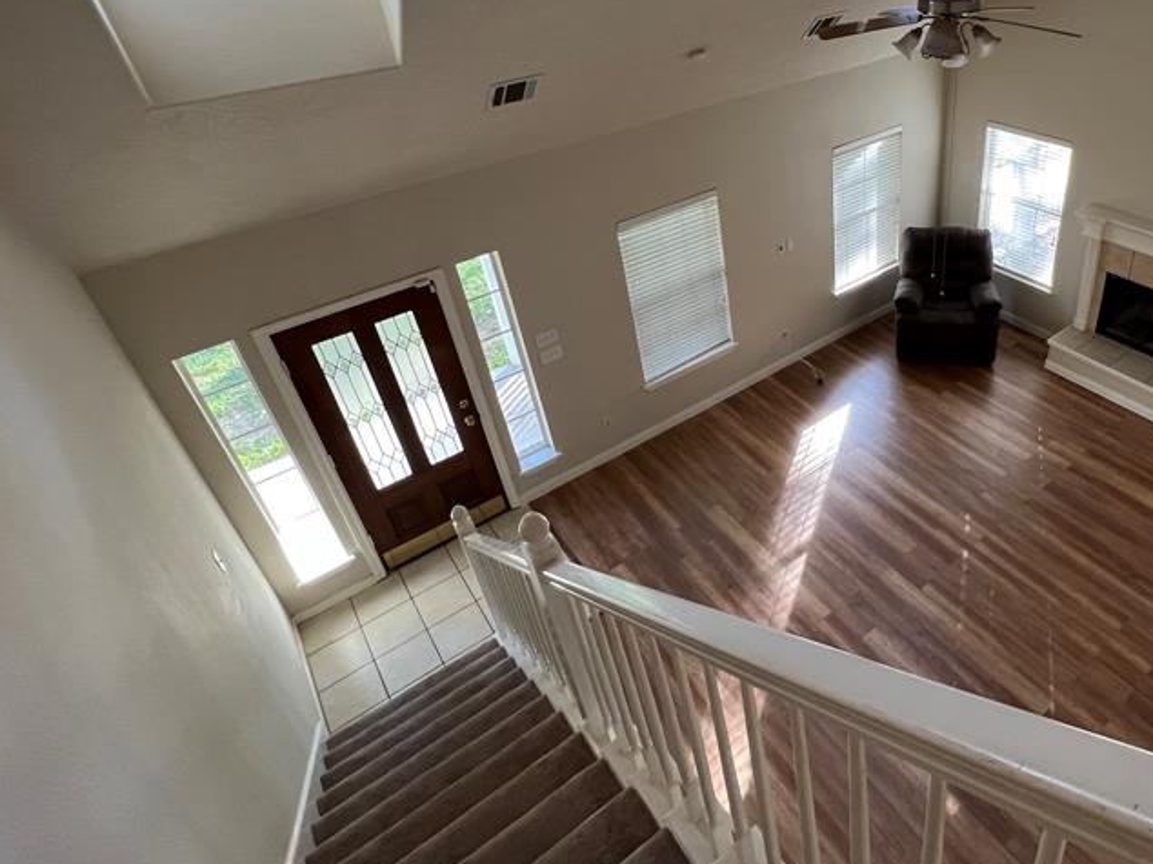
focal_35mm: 21
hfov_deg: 75.6
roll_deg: +3.7
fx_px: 699
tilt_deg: -30.5
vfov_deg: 62.3
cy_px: 309
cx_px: 800
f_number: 1.8
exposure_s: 1/60
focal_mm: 1.57
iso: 160
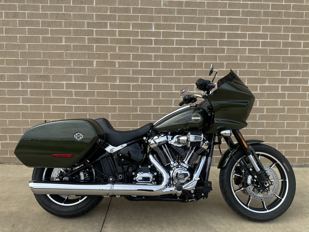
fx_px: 214
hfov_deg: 71.6
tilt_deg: -3.9
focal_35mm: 24
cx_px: 154
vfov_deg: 56.8
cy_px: 116
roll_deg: -0.6
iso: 80
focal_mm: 6.86
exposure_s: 1/1664
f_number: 1.78
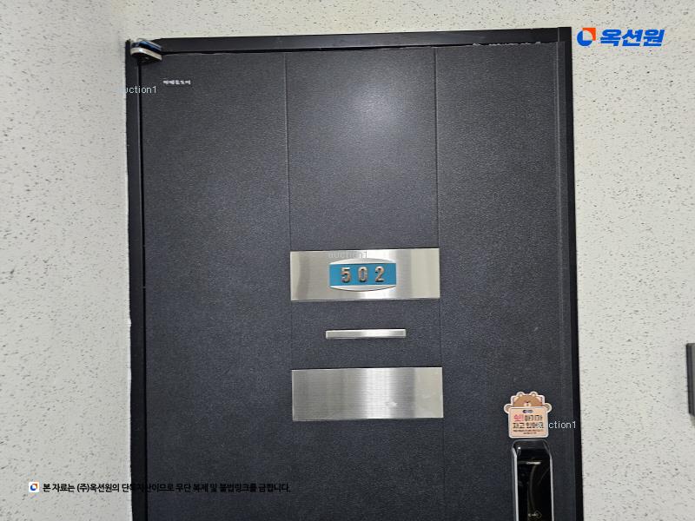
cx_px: 348
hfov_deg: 73.9
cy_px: 260
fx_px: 462
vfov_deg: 58.9
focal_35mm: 23
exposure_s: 1/60
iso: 800
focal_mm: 6.3
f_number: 1.7
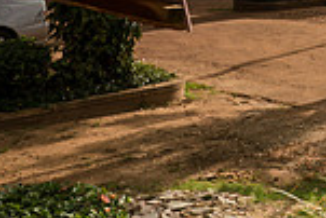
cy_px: -124
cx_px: 573
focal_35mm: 113
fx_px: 1024
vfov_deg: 11.6
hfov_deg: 15.7
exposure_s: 1/30
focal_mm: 28
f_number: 22
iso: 160
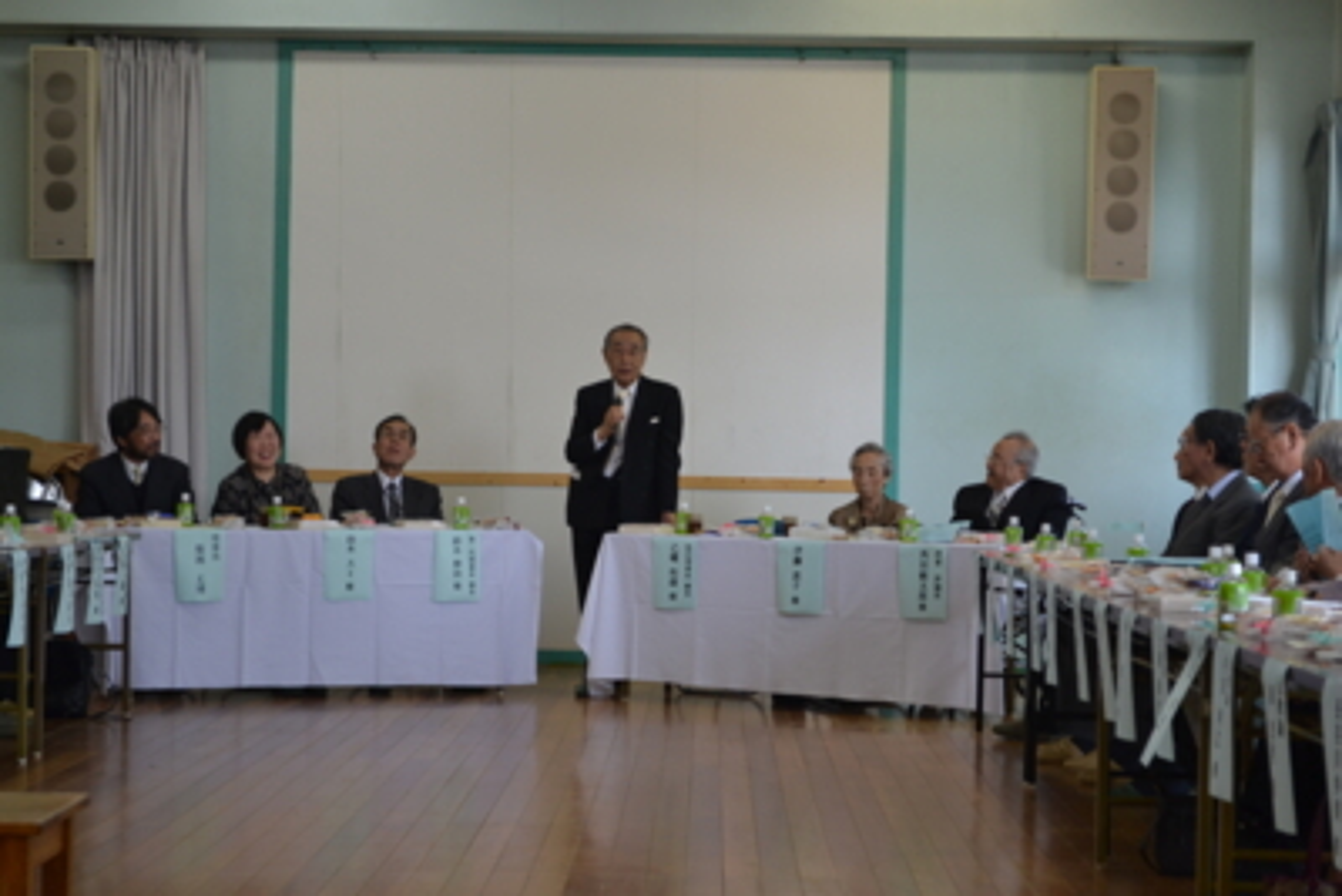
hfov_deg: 24.6
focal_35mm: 82
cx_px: 671
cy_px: 448
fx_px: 3076
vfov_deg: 16.6
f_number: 5.6
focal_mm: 55
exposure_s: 1/50
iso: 400
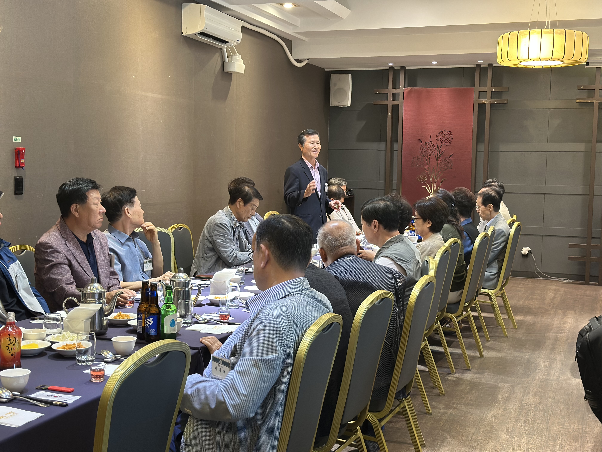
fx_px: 835
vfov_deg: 30.3
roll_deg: -1.6
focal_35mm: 48
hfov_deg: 39.7
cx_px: 301
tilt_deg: -4.6
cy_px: 226
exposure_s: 1/40
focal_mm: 6.86
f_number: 1.78
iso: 320
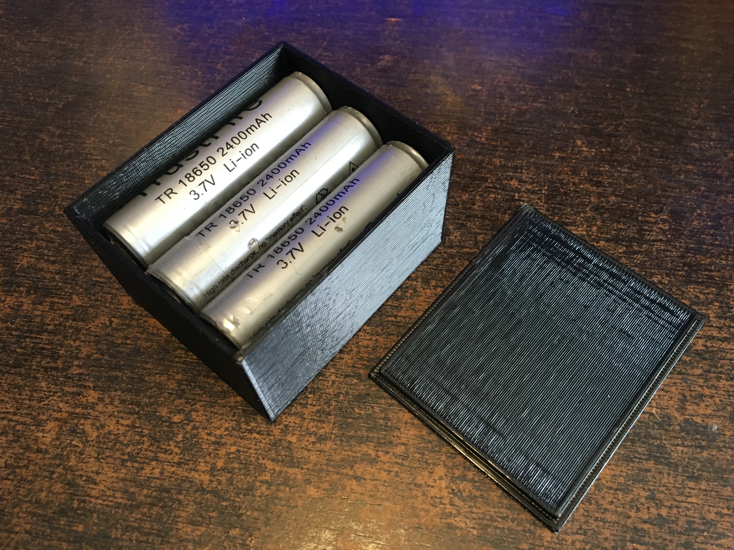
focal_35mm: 29
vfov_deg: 48.2
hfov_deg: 61.7
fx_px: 615
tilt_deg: -61.3
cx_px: 367
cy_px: 275
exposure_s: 1/33
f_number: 2.2
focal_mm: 4.15
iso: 200
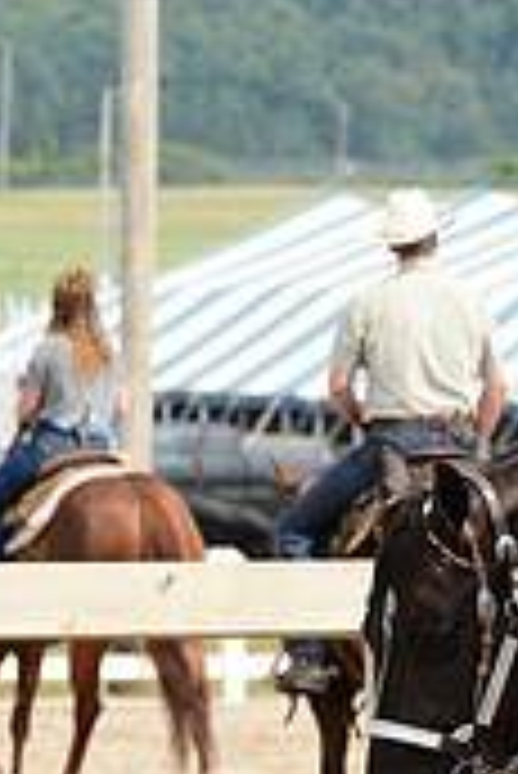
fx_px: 8852
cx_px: 1077
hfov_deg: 3.3
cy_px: 542
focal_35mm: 411
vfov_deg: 5.0
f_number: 5.6
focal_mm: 122
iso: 320
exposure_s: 1/800
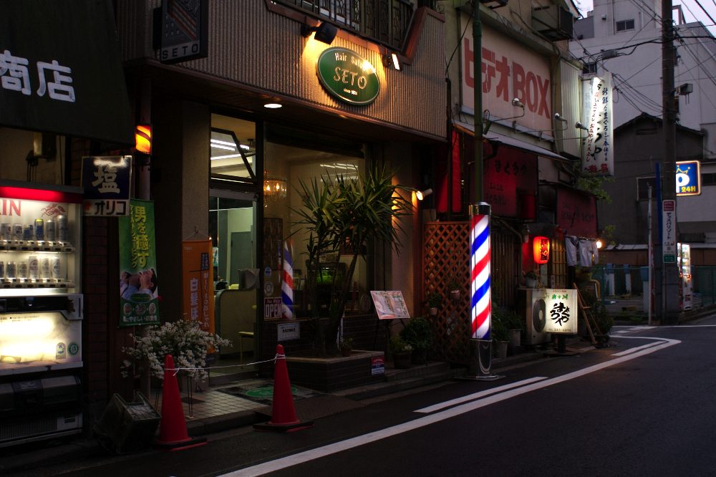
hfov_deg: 57.2
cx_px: 358
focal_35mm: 33
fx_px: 656
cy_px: 238
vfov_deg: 39.9
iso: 250
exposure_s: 1/40
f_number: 4
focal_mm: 22
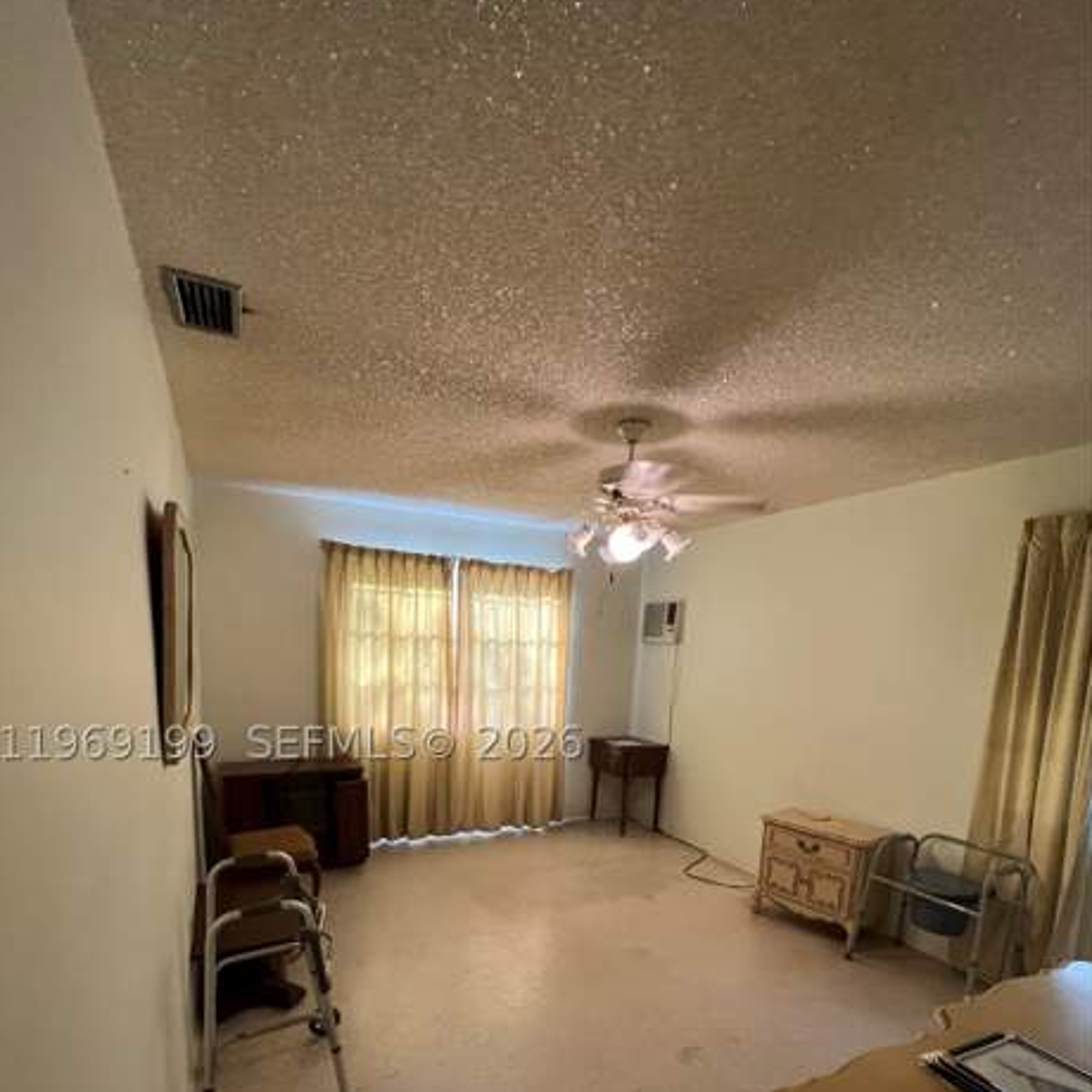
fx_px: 571
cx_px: 527
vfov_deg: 83.9
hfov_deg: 87.4
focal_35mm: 16
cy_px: 743
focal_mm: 1.57
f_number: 1.8
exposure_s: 1/60
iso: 200
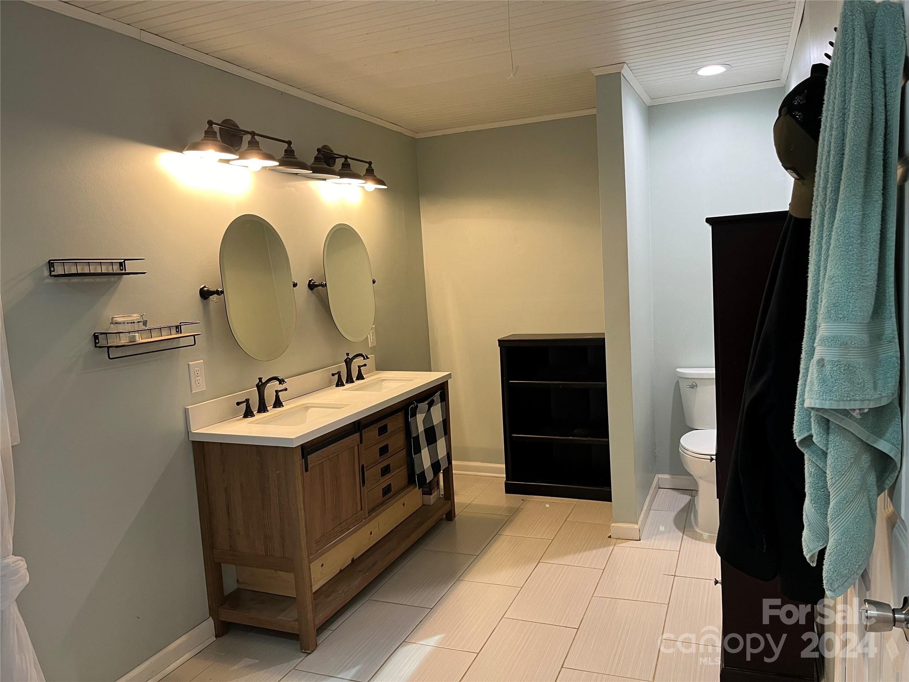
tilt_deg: -6.7
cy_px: 341
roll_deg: +3.8
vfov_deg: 53.1
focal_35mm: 26
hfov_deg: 67.3
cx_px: 454
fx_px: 683
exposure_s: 1/60
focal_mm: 5.1
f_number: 1.6
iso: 125
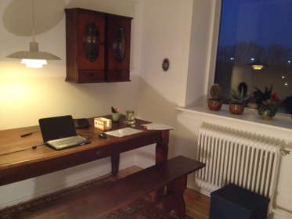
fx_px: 295
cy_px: 110
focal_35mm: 35
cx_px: 146
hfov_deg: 52.6
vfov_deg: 40.7
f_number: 2.4
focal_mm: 4.28
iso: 500
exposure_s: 1/15
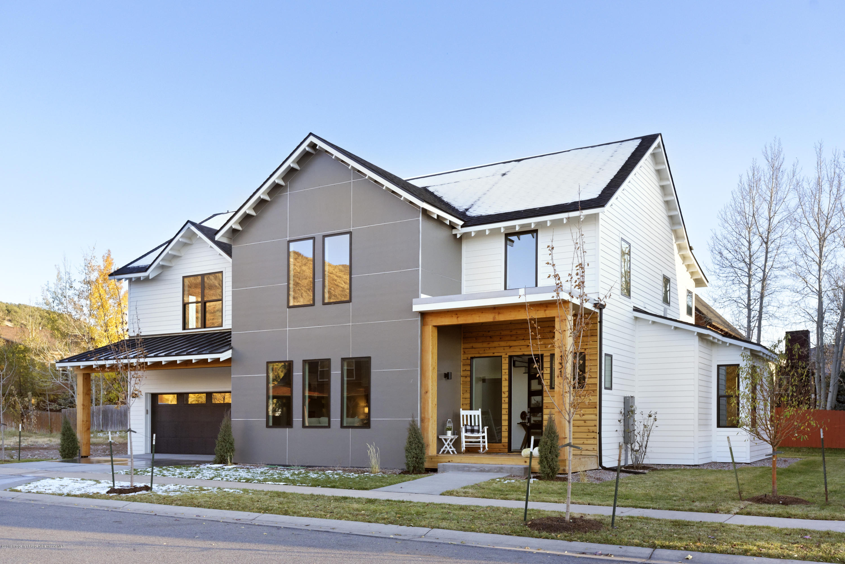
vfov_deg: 41.1
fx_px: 751
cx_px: 422
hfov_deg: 58.7
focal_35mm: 32
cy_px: 282
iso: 1250
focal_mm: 32
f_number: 7.1
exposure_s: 1/1250
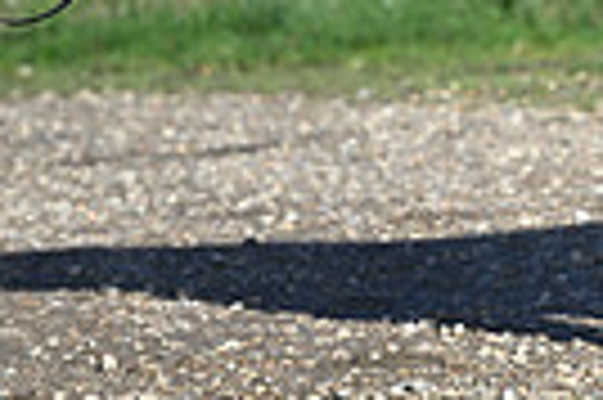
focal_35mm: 694
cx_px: 1192
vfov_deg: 2.0
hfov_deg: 3.0
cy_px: -299
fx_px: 11610
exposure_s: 1/1250
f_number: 3.5
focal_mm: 160
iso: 140
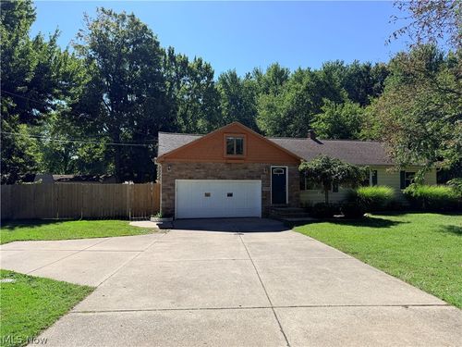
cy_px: 174
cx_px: 231
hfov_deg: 71.6
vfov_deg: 56.8
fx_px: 320
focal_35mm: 24
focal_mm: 6.76
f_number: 1.78
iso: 80
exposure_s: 1/3584
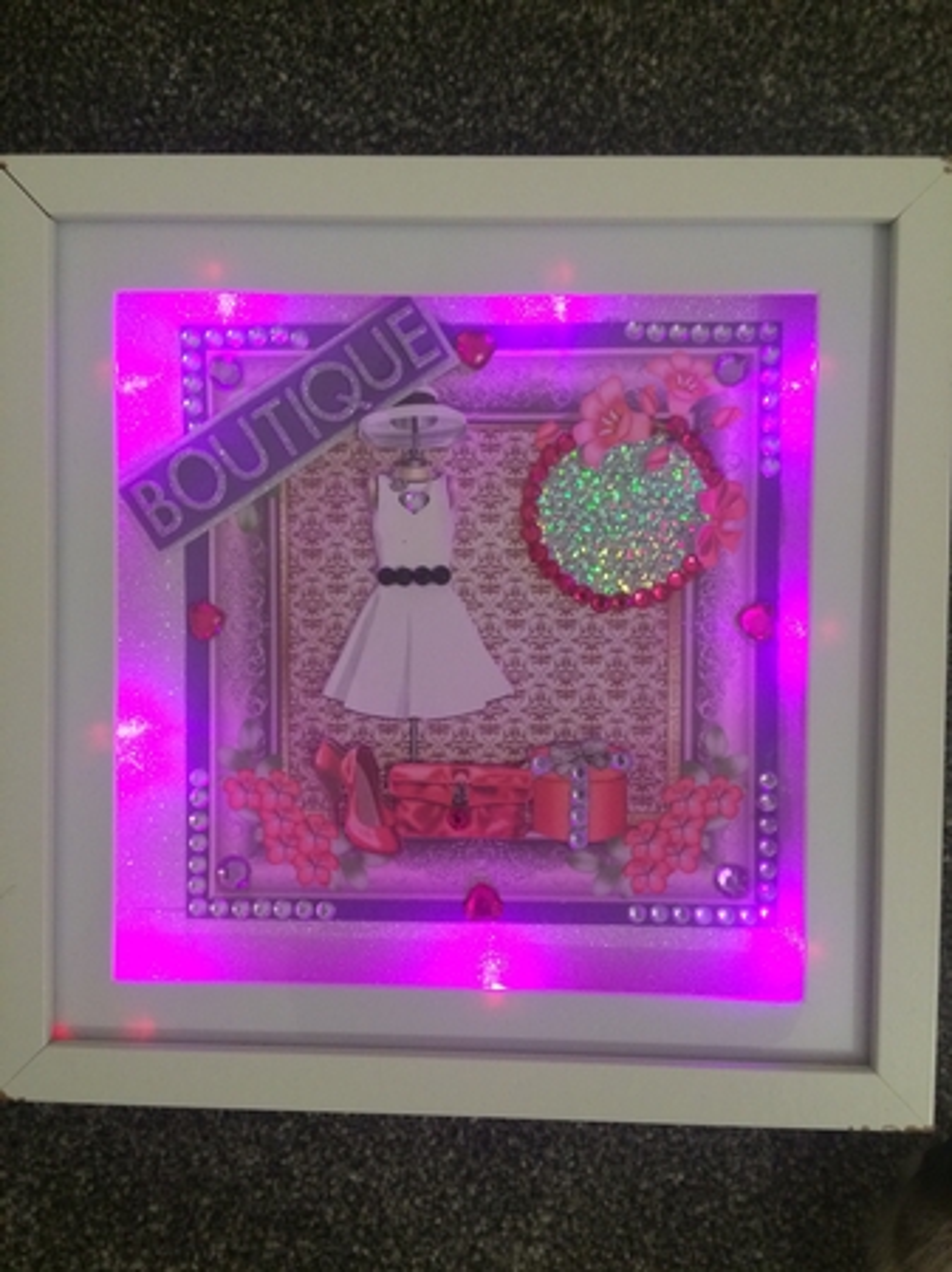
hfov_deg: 48.2
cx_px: 476
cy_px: 636
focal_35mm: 29
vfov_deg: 61.7
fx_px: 1064
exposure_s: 1/33
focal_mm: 4.15
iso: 250
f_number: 2.2
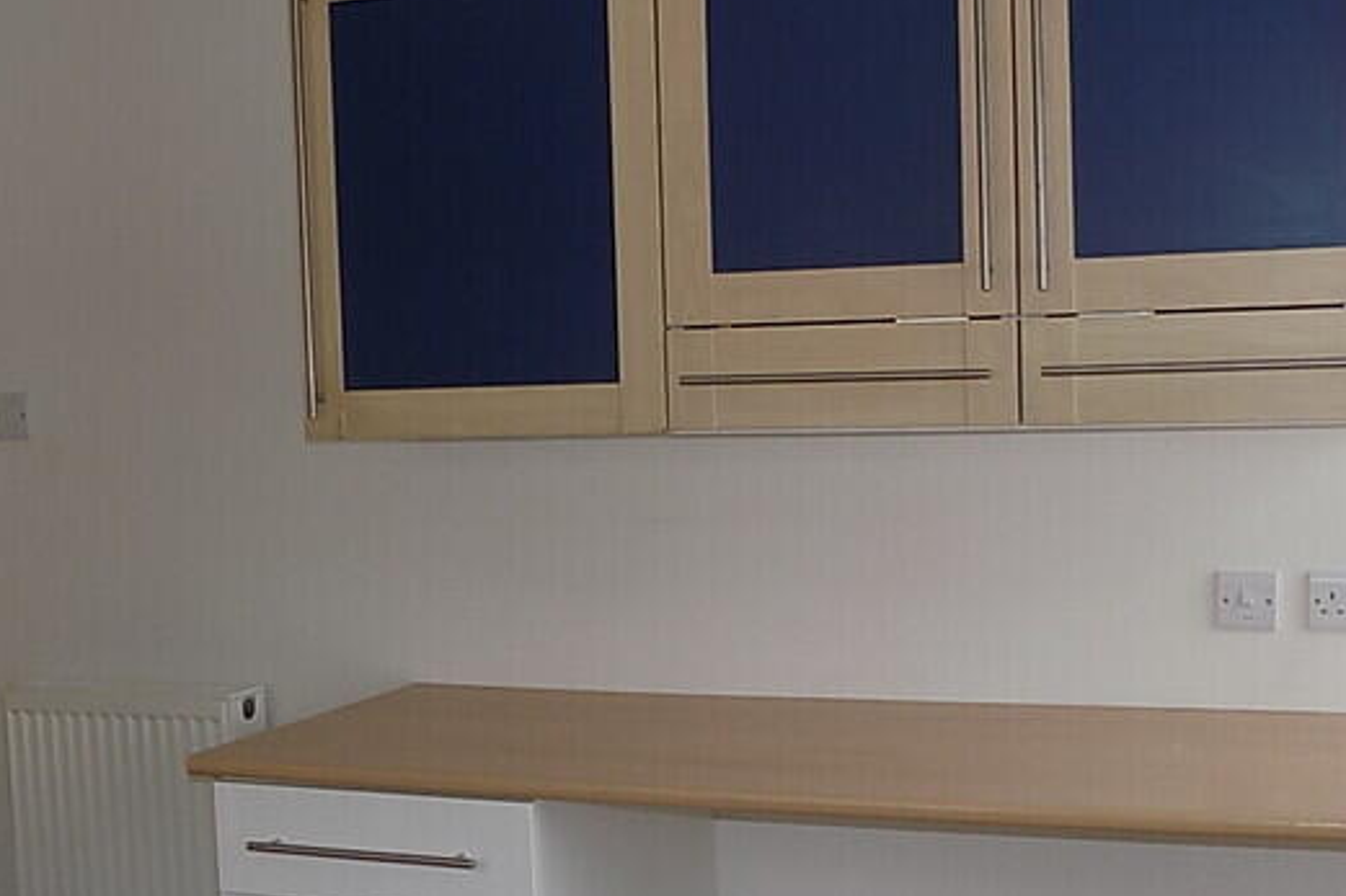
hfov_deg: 41.7
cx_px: 814
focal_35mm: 47
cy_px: 516
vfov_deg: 28.6
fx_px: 1757
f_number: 3.1
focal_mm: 4
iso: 80
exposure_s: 1/60
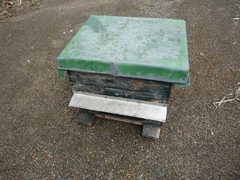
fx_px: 208
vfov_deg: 46.8
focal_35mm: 30
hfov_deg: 60.0
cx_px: 120
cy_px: 90
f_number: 4
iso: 100
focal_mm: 5.2
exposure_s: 1/100
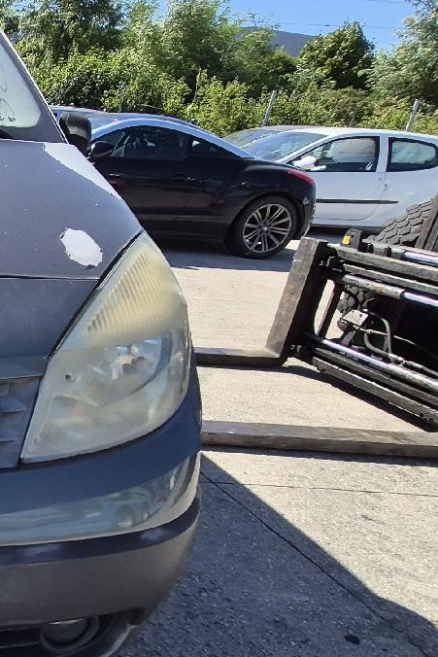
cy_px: 379
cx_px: -215
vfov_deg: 52.9
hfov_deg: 26.7
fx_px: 657
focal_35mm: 36
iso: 40
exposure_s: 1/1667
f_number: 2.2
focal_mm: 1.74
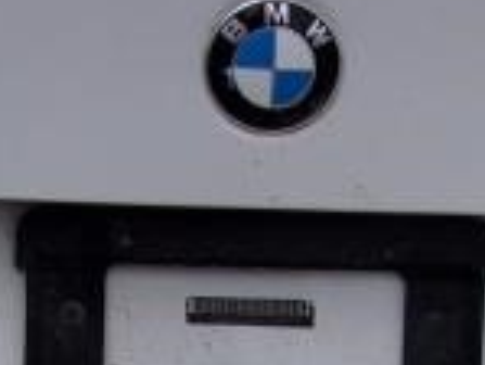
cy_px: 358
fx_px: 2033
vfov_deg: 10.2
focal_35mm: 145
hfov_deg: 13.6
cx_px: 186
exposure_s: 1/125
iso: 80
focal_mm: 4.9
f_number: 10.4
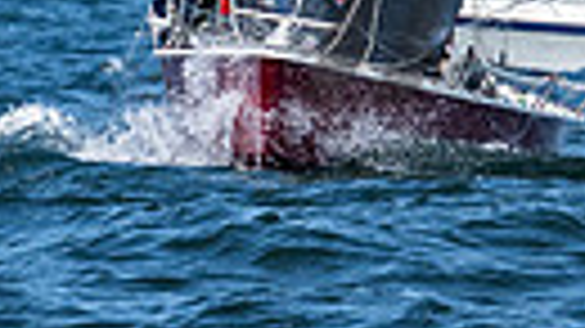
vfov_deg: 0.8
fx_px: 23320
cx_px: 336
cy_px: -56
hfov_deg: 1.4
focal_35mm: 1504
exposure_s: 1/1250
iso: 200
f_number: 6.3
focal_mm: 200
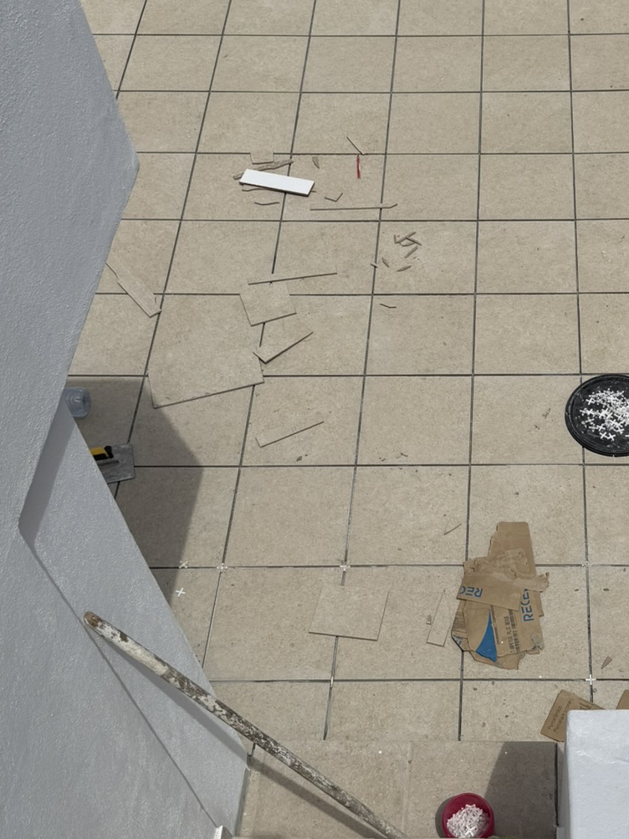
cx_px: 526
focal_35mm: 49
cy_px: 425
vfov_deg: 38.9
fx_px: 1187
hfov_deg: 28.8
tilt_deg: -53.1
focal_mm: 6.76
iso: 64
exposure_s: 1/12346
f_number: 1.78
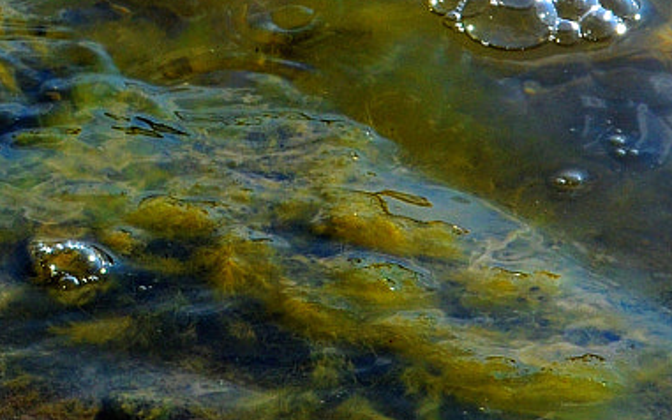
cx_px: 166
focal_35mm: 352
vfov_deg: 3.7
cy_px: -123
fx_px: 6448
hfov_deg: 6.0
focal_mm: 55
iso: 640
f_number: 14
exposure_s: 1/400
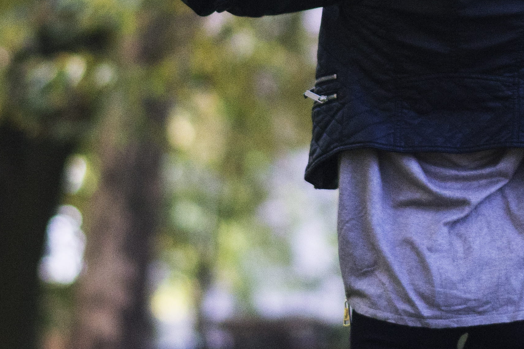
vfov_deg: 4.0
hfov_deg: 6.0
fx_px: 5026
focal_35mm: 345
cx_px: 491
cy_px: -21
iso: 800
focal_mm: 85
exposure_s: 1/4000
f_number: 1.8
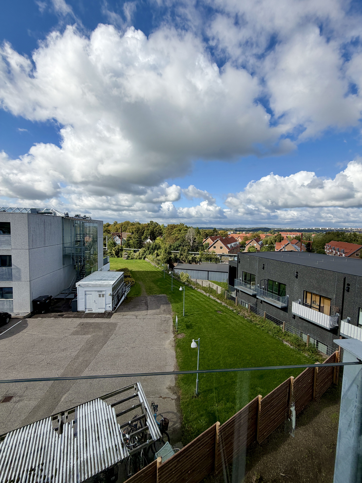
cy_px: 242
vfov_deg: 102.1
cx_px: 181
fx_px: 195
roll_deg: -1.5
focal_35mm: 14
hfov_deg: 85.7
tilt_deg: -3.2
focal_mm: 2.22
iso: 20
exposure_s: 1/1001
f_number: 2.2
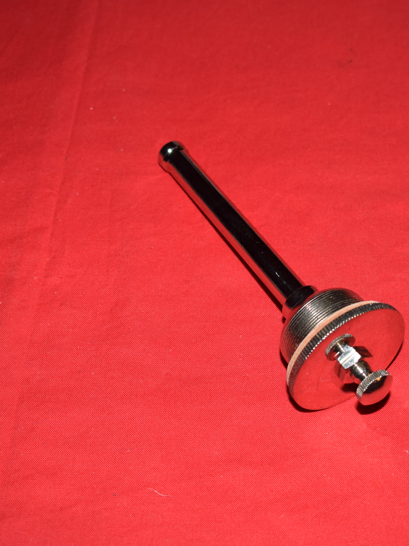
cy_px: 271
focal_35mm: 59
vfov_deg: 32.8
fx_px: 925
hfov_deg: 24.9
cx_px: 256
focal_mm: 27
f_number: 5.6
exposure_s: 1/200
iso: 400
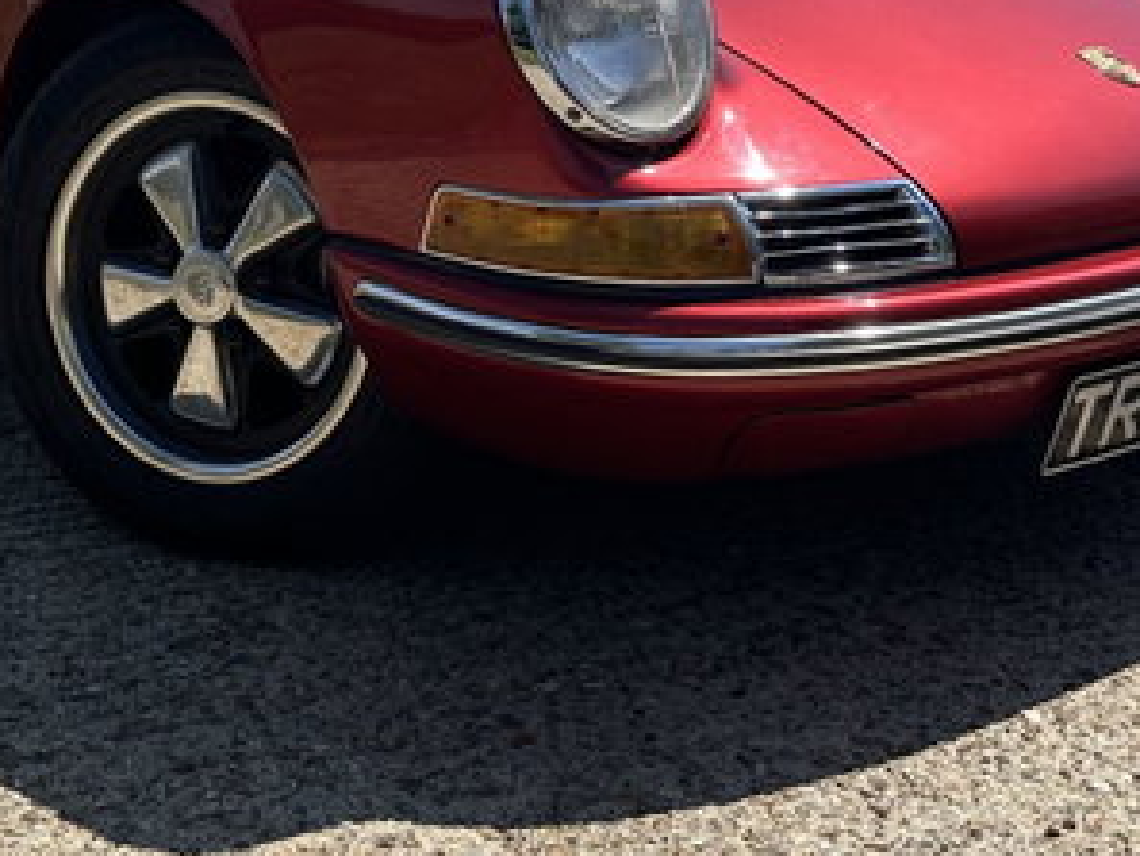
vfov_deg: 22.5
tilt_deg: -4.8
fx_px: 2043
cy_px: -54
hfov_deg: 31.2
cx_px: 537
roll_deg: +1.6
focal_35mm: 62
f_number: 1.78
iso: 80
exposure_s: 1/5525
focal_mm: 6.86
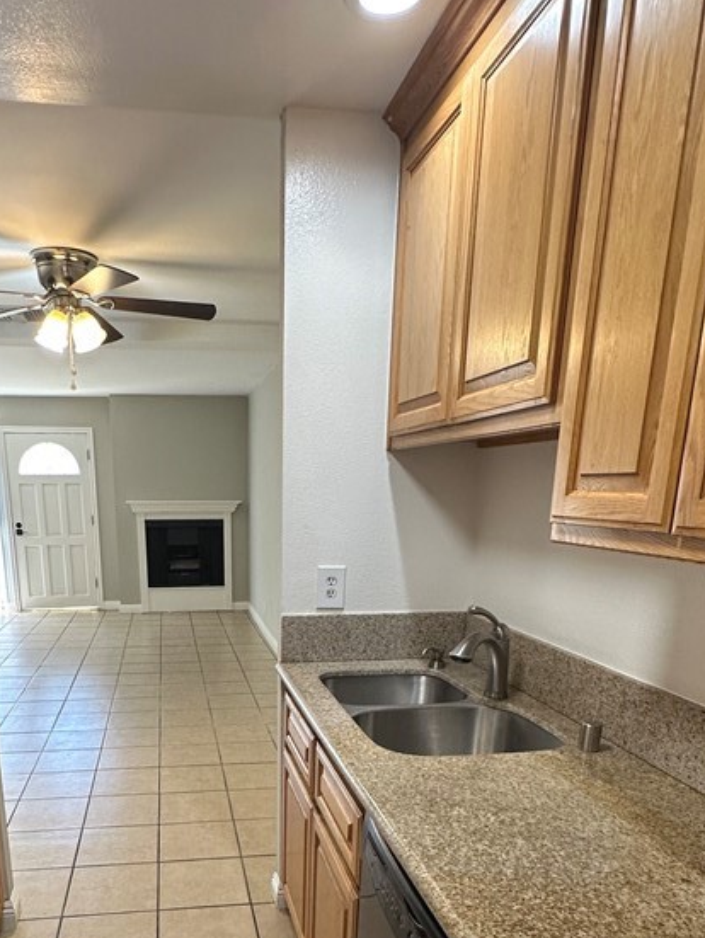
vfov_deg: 63.7
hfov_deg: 52.5
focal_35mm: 26
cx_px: 264
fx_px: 705
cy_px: 691
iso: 200
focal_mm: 2.22
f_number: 2.2
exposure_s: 1/120
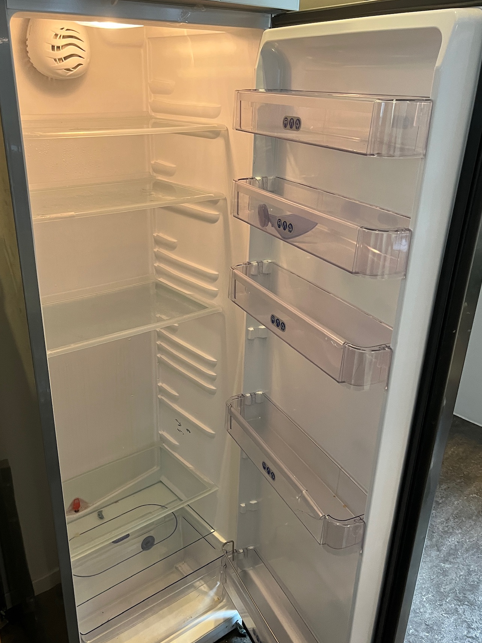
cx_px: 216
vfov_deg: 58.3
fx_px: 576
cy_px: 341
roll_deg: +0.4
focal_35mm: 31
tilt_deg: -22.4
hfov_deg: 45.4
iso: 200
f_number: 1.6
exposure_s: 1/50
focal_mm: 5.1
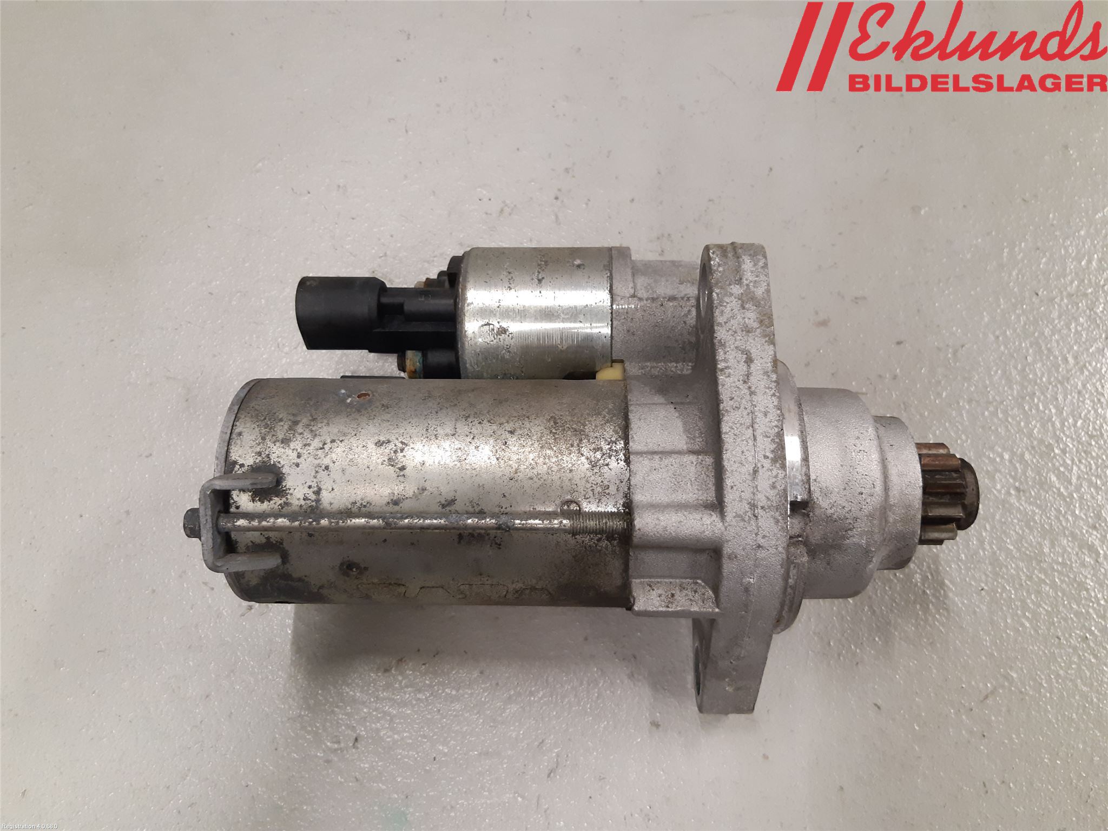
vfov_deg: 53.1
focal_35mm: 26
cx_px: 554
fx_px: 832
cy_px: 416
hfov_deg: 67.3
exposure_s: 1/50
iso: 200
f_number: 1.7
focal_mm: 3.93
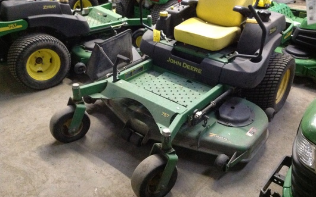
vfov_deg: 33.5
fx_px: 327
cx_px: 162
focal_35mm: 38
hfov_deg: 51.5
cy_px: 85
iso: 800
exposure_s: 1/15
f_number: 2.4
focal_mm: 4.28
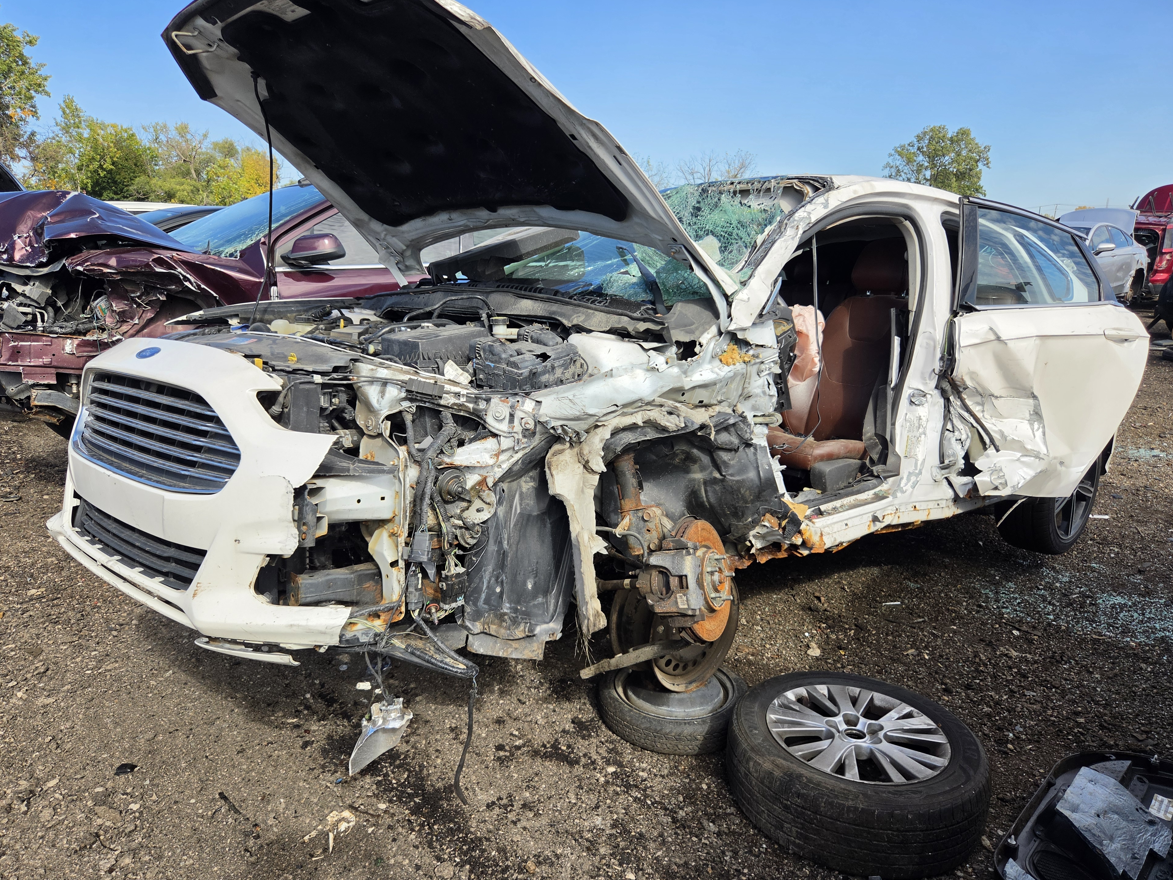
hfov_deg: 71.6
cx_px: 566
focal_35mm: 24
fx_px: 813
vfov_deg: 56.8
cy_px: 451
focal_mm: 5.4
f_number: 1.8
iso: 80
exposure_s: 1/3109
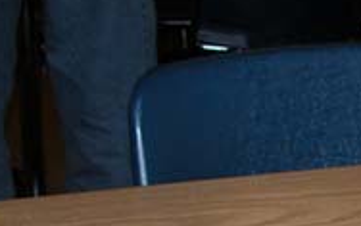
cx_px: 403
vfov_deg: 10.3
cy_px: 262
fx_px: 1241
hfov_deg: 16.0
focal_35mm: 126
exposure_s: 1/60
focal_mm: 9.2
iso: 100
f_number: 2.8
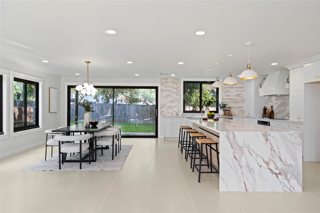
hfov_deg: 71.5
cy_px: 106
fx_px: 222
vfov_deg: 51.3
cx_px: 160
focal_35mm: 25
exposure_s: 1/4
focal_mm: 25
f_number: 8
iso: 100
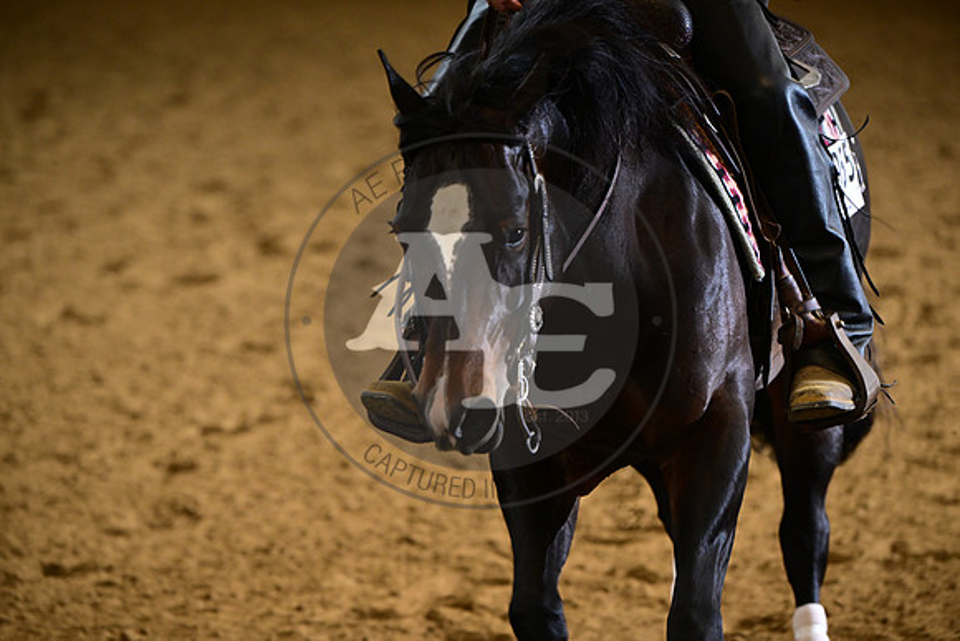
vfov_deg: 6.9
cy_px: 320
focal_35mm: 200
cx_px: 480
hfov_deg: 10.3
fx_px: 5334
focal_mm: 200
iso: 2500
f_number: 4
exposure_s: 1/200
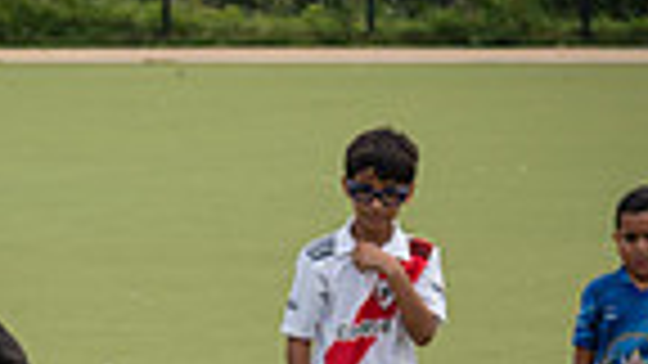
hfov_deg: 7.6
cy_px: 791
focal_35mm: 283
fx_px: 4863
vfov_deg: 4.2
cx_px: 105
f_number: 4
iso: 250
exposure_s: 1/1250
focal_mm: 52
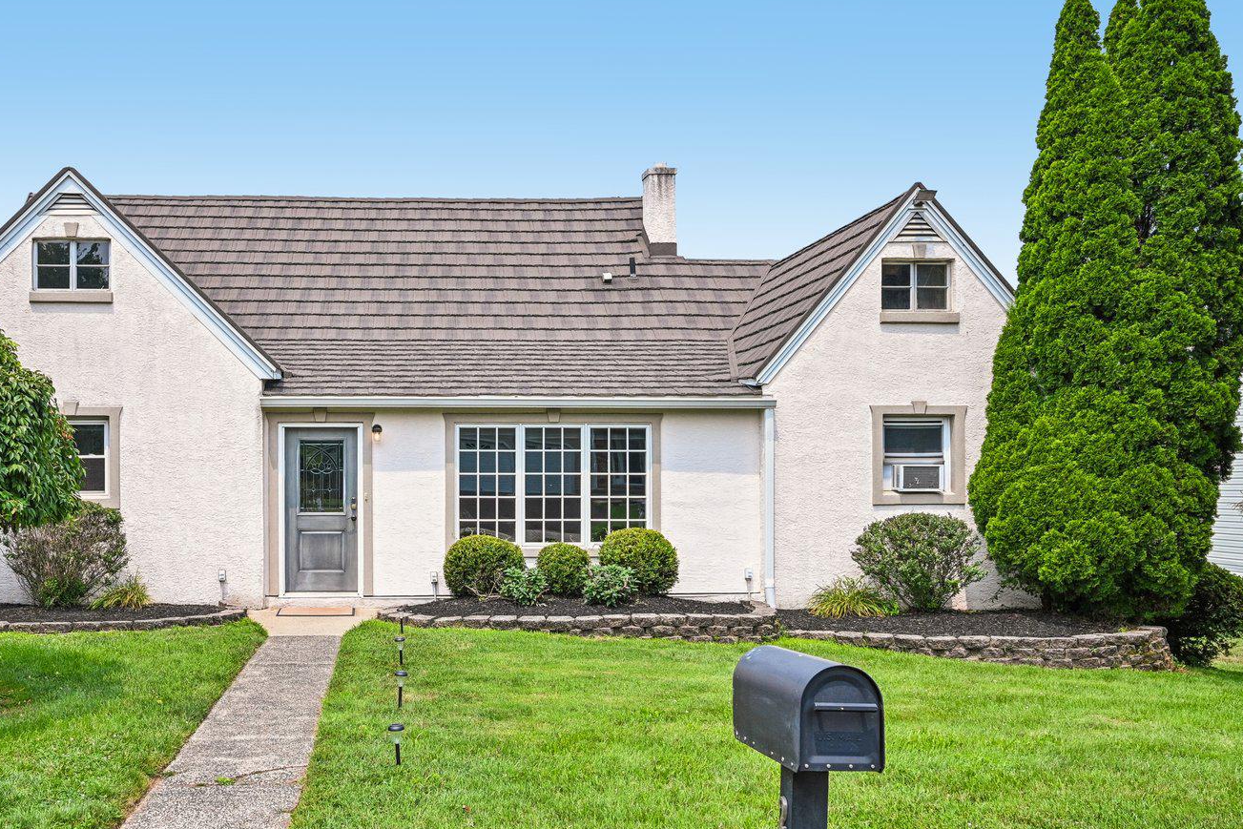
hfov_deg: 55.7
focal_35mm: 33
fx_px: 1139
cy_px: 415
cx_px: 386
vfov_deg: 40.0
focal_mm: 21
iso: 800
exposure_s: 1/1000
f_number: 8
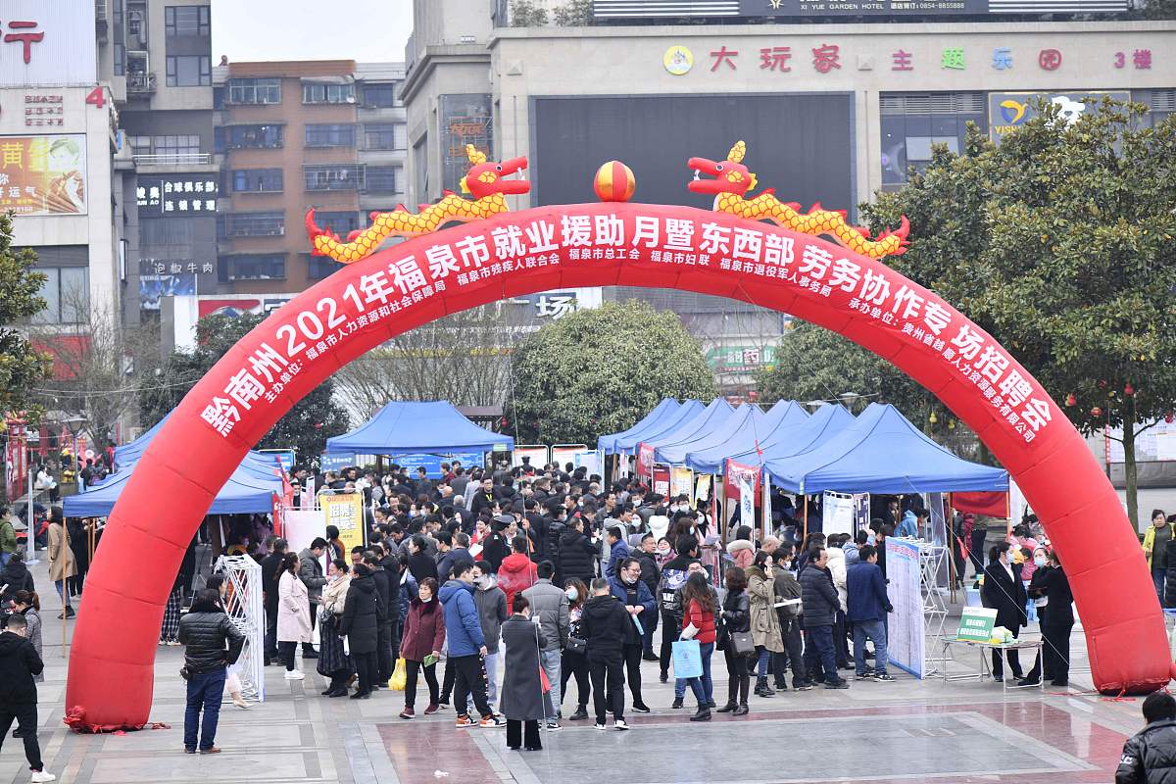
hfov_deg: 19.5
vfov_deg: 13.0
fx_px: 3430
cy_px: 392
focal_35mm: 105
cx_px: 588
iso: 250
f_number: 4.5
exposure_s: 1/400
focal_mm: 105
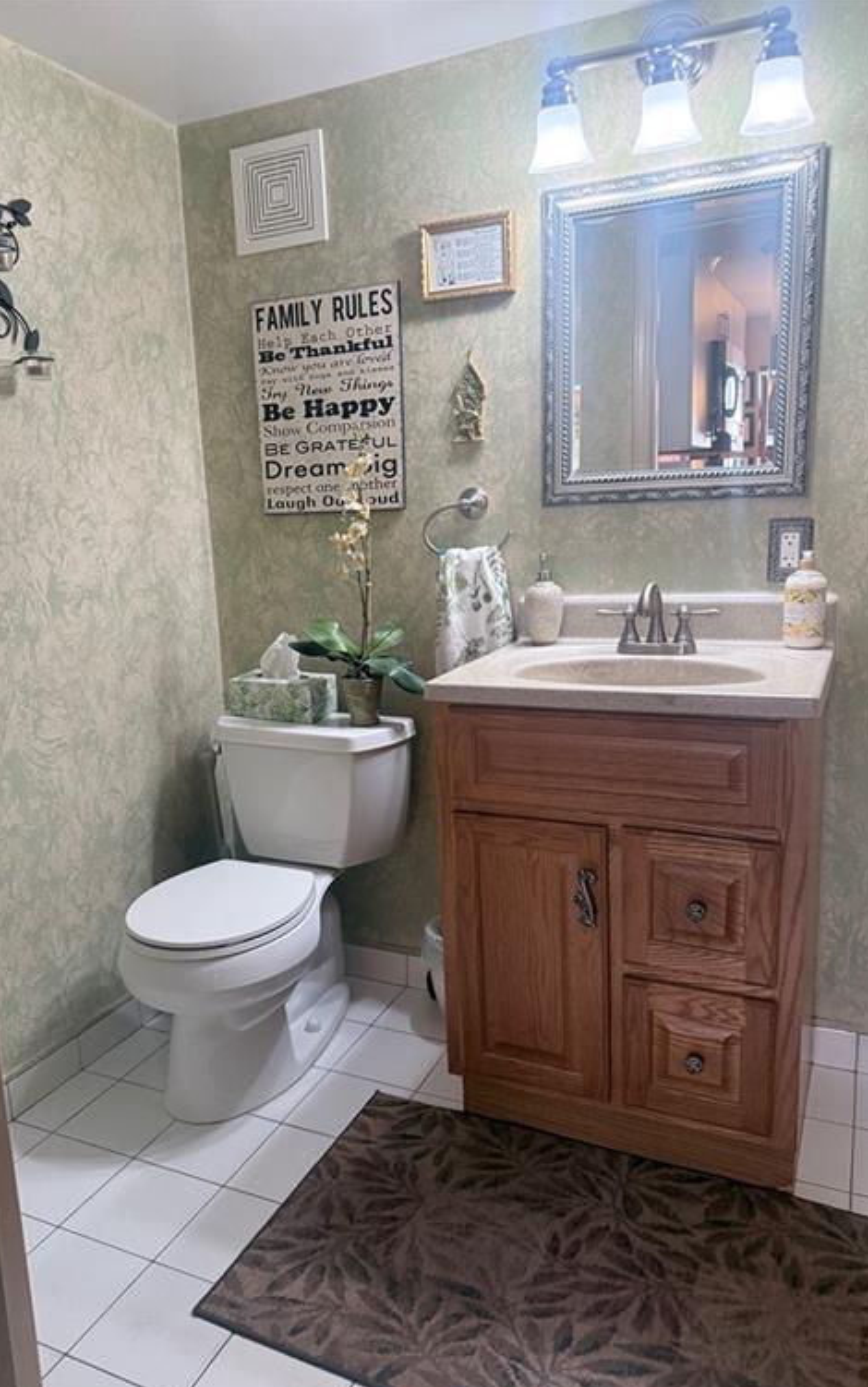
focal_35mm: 26
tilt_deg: -10.2
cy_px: 706
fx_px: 983
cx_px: 377
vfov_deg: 70.4
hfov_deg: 47.5
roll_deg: +3.8
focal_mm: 6.76
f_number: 1.78
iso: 320
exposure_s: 1/120
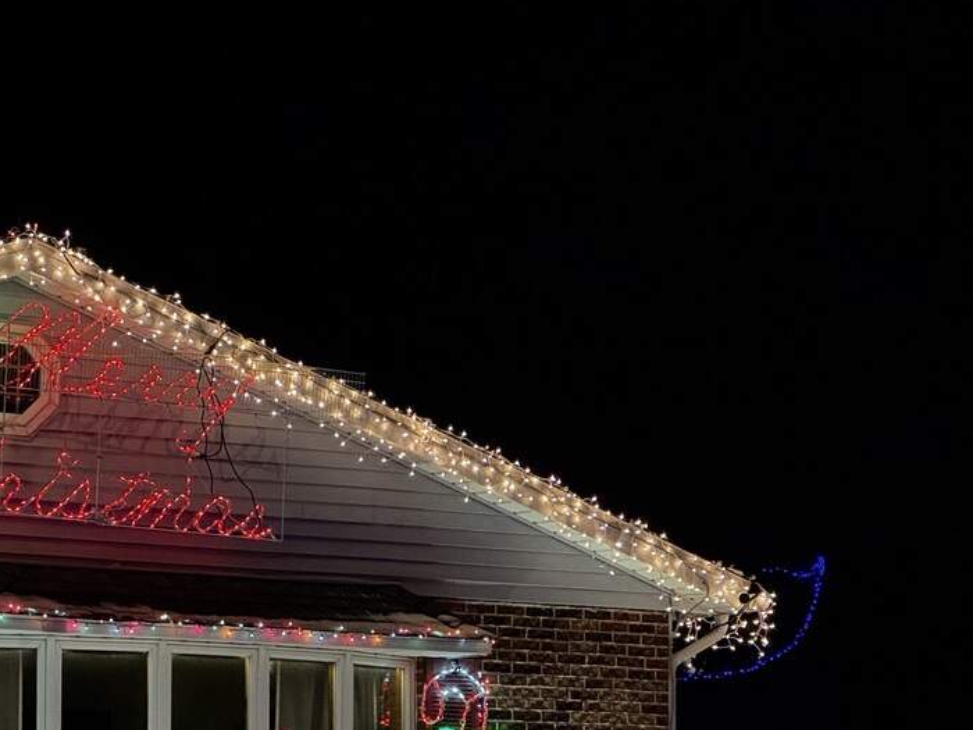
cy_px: 597
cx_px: 206
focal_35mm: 132
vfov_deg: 11.2
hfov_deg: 14.9
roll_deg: -0.5
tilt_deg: +4.2
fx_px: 3710
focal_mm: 9
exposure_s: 1/40
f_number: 2.8
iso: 640
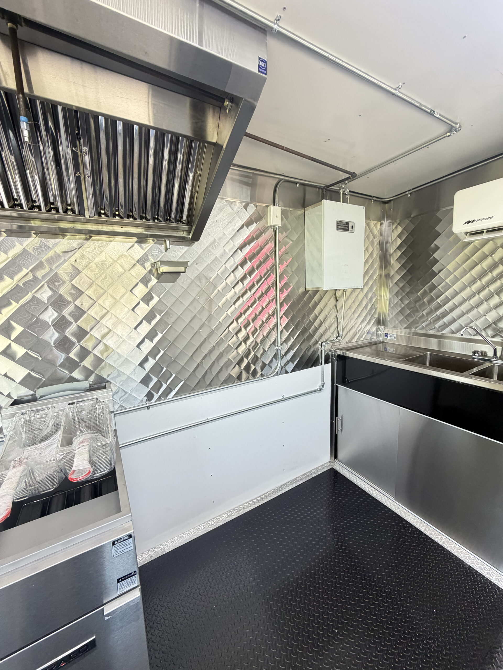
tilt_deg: -8.7
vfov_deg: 102.1
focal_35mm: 14
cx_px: 252
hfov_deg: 85.7
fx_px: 271
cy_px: 335
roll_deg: -0.5
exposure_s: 1/121
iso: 250
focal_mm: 2.22
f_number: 2.2
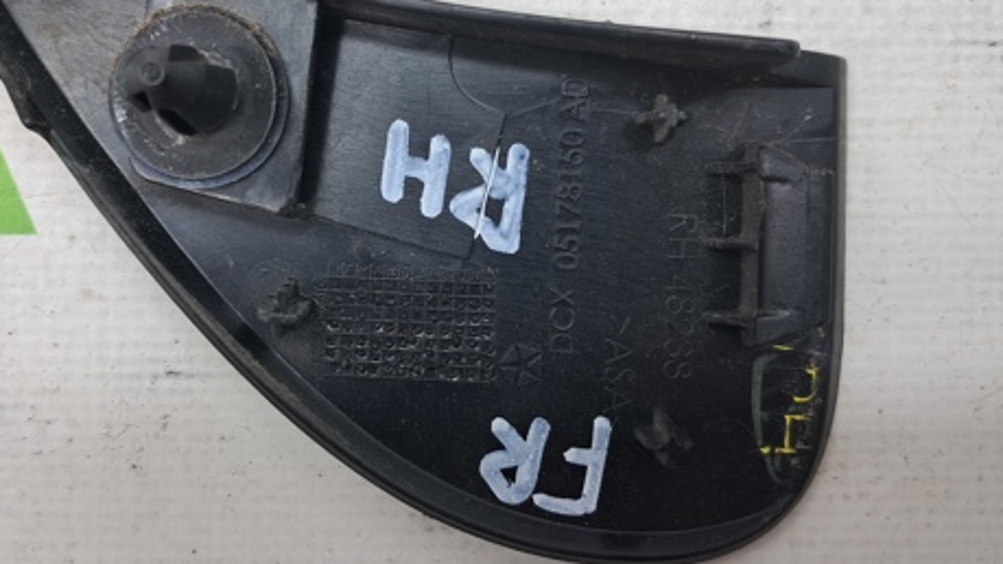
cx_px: 424
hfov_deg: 49.2
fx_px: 1090
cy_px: 231
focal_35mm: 41
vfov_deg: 28.9
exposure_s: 1/60
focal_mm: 4
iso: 50
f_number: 1.8
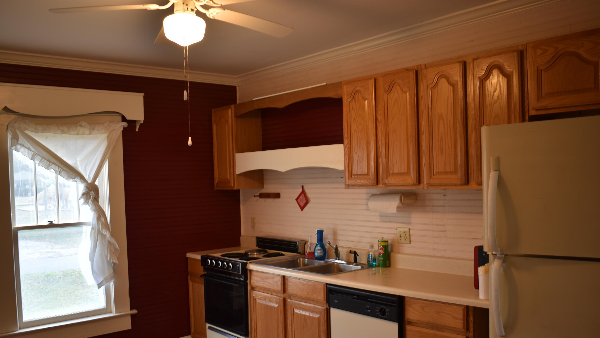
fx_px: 534
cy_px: 203
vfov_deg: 35.0
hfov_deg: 58.7
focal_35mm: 34
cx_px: 301
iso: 100
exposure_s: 1/10
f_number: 3.8
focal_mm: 21
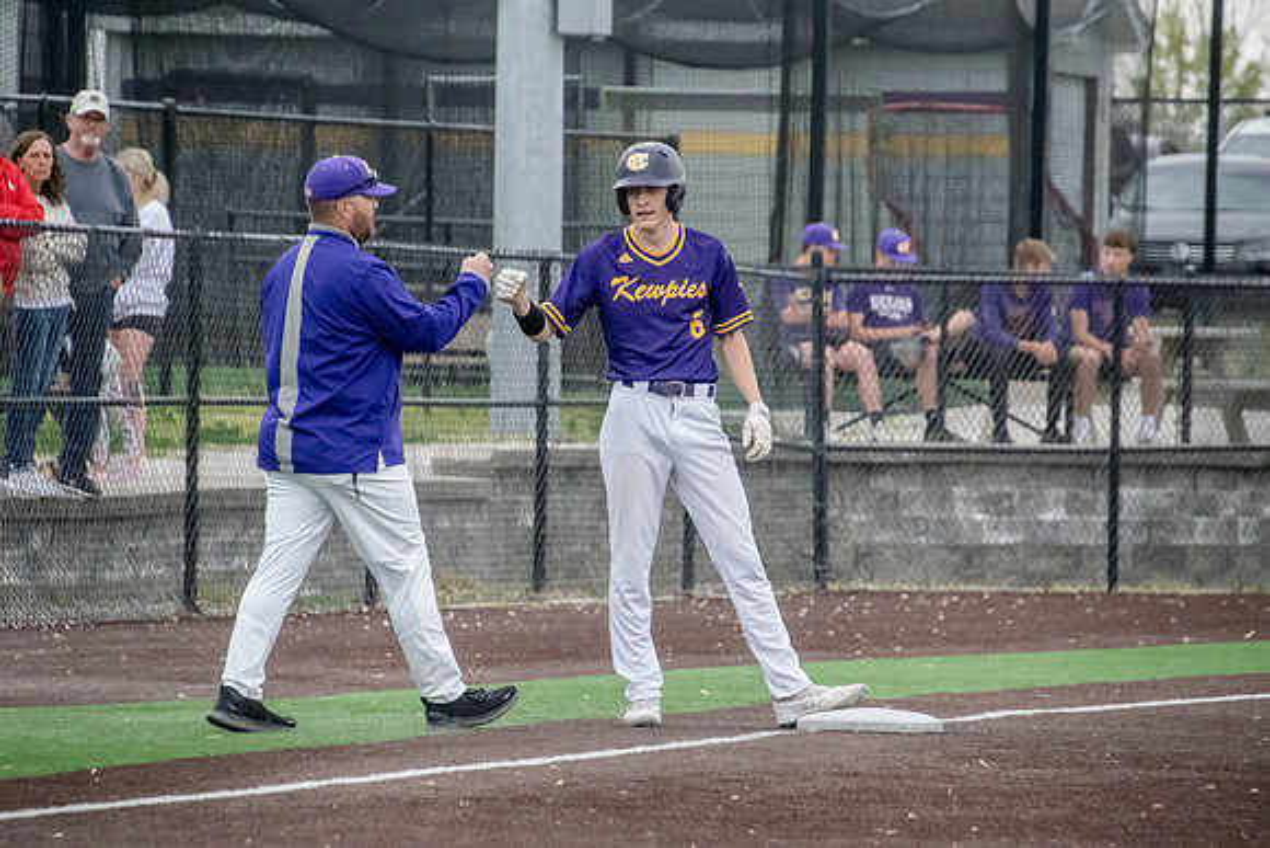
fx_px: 12702
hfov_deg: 5.7
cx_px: 635
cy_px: 424
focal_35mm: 360
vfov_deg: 3.8
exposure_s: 1/1600
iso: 5000
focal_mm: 240
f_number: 6.3
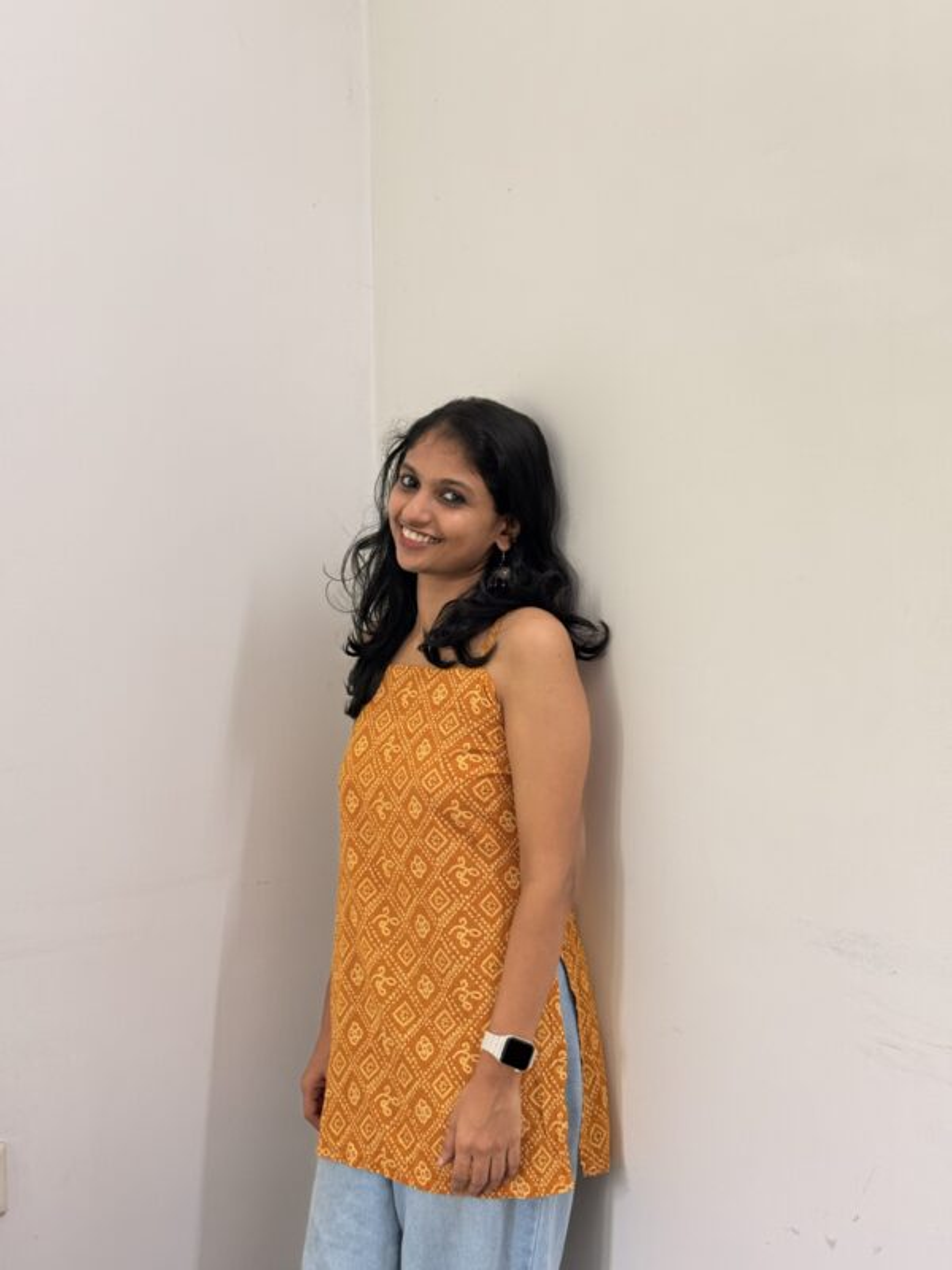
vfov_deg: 39.7
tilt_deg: -2.9
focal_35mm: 48
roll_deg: -0.3
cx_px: 476
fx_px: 1760
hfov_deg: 30.3
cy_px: 635
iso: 125
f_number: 1.78
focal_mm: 6.76
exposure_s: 1/50
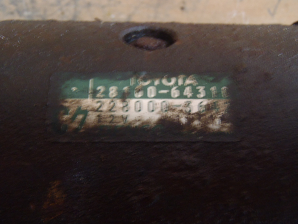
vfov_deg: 38.7
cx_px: 149
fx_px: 319
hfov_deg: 50.1
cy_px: 112
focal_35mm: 37
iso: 320
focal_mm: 6.64
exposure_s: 1/4
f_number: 4.7
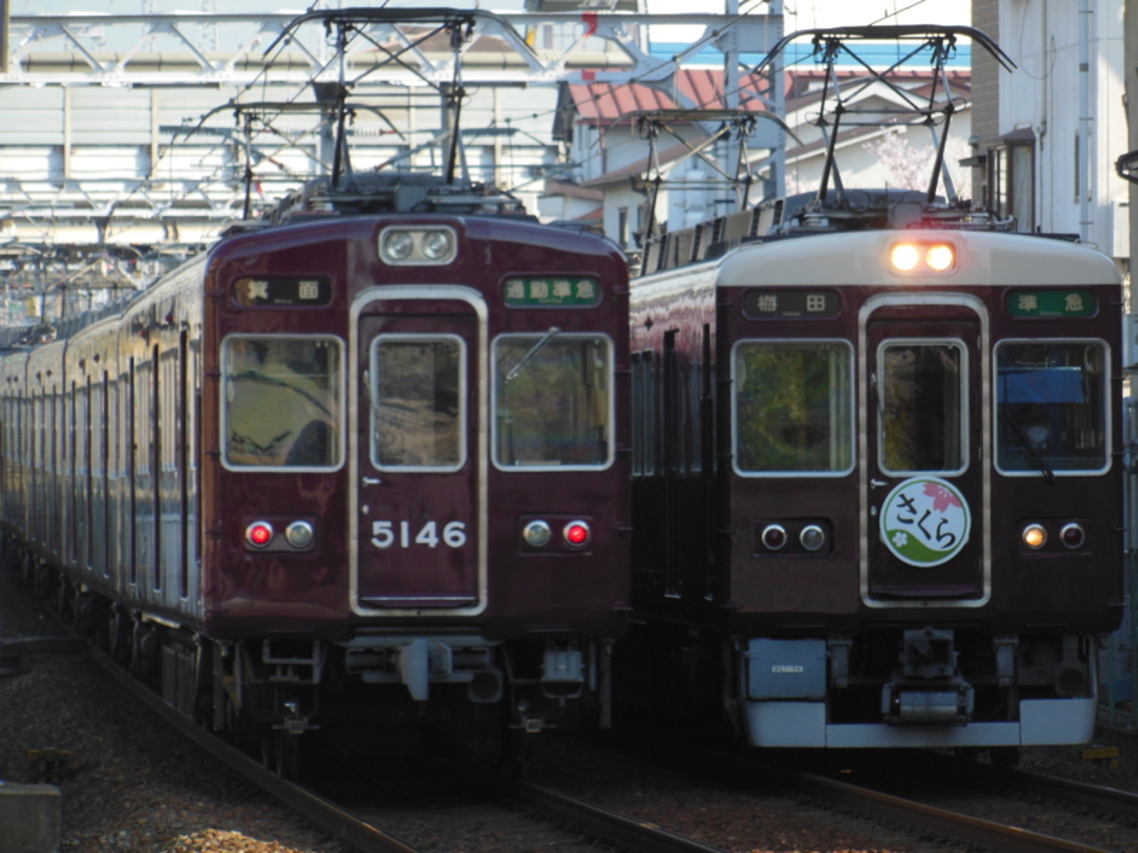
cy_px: 426
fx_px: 9665
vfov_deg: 5.1
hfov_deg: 6.7
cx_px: 569
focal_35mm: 294
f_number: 5.8
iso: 200
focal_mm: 52.5
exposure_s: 1/250
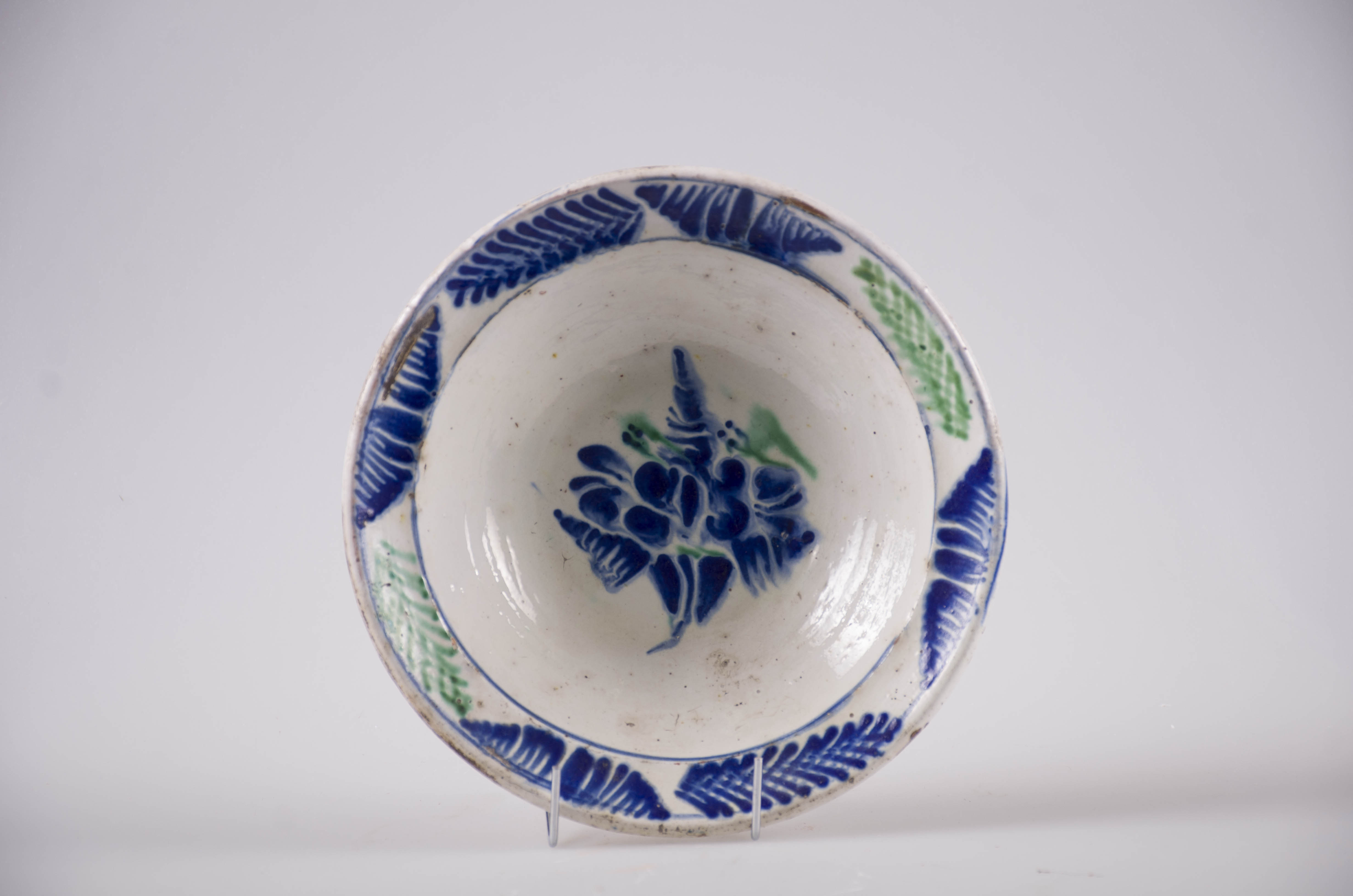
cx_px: 676
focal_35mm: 135
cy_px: 448
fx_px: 5063
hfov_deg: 15.2
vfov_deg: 10.1
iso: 100
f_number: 6.3
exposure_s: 1/160
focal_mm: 90
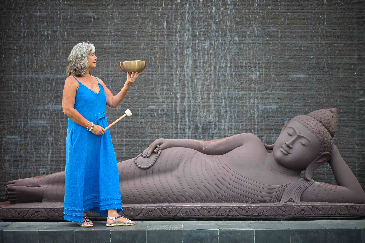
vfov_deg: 24.6
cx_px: 182
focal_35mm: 55
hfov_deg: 36.3
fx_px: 557
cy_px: 122
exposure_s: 1/100
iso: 50
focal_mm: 55
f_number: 1.8
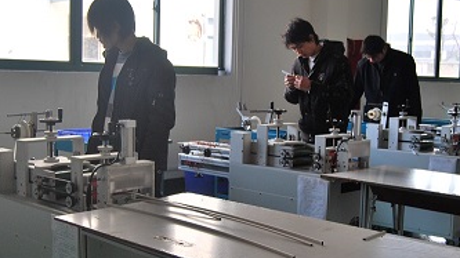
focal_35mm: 52
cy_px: 143
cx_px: 254
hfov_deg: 39.8
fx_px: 634
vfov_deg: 23.0
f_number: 5.6
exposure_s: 1/125
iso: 200
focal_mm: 22
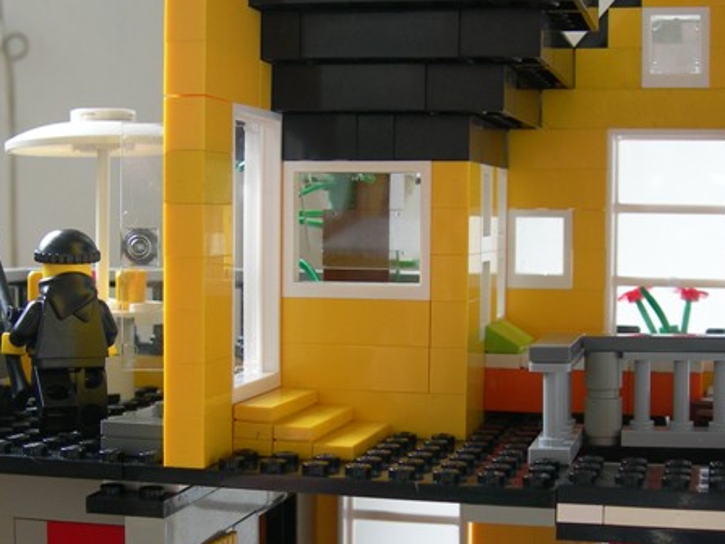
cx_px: 307
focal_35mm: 68
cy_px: 399
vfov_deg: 21.4
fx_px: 1424
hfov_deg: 28.5
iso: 50
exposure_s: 1/13.4
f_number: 2.8
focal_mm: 7.8
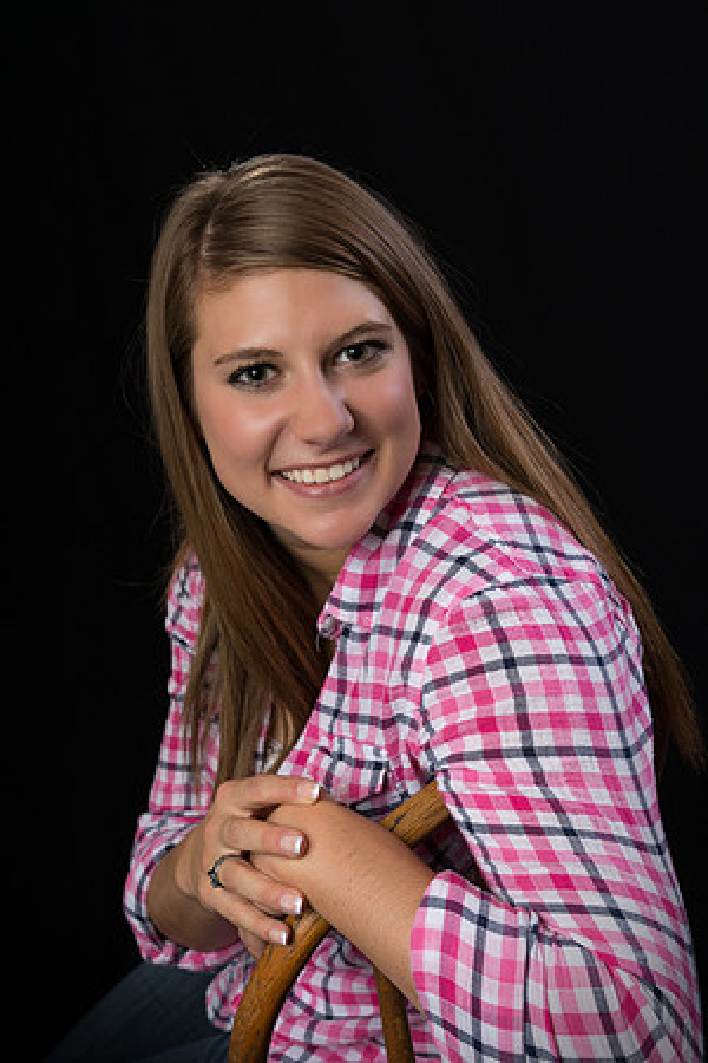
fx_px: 1475
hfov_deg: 27.0
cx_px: 354
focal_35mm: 50
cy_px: 532
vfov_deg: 39.6
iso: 100
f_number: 6.3
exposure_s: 1/160
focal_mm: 50
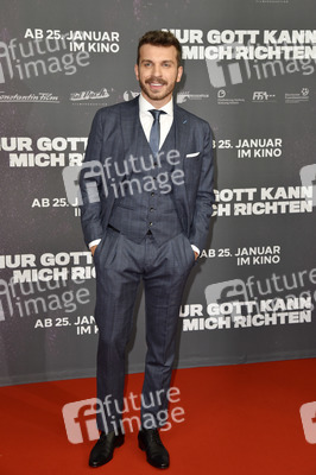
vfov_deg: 34.5
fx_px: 765
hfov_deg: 23.3
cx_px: 158
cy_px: 238
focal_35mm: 58
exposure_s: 1/250
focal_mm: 58
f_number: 6.3
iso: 800
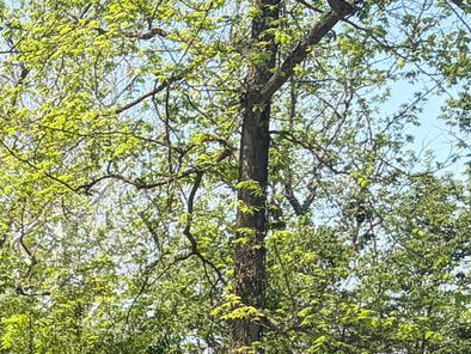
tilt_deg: -2.1
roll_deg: +0.1
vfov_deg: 10.5
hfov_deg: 11.5
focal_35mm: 135
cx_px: -728
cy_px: 579
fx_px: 1838
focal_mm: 5.96
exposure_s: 1/1155
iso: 50
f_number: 1.6
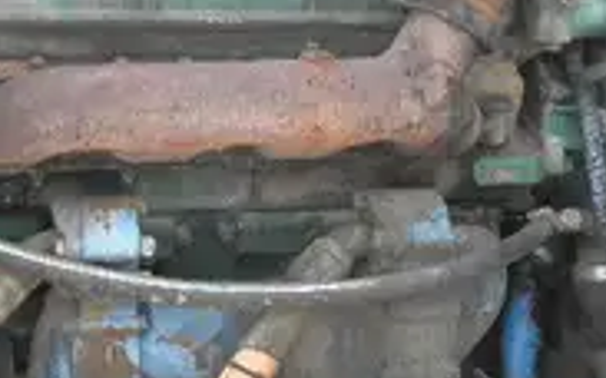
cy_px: 202
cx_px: 248
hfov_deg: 31.5
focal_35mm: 65
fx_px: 1073
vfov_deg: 20.0
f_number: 3
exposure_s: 1/60
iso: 64
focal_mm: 5
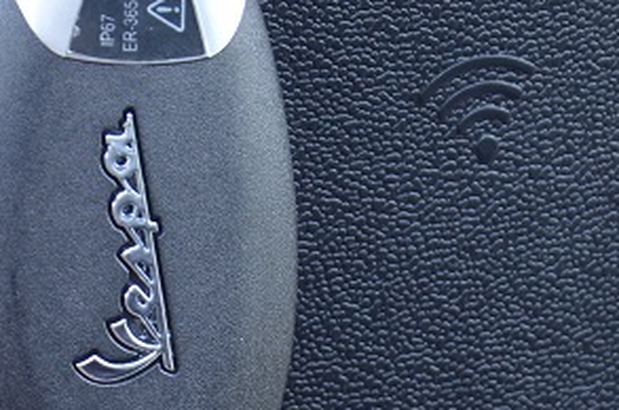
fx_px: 3157
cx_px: 321
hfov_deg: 11.2
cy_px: 43
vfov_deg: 7.4
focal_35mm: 184
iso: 320
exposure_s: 1/80
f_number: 5
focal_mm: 34
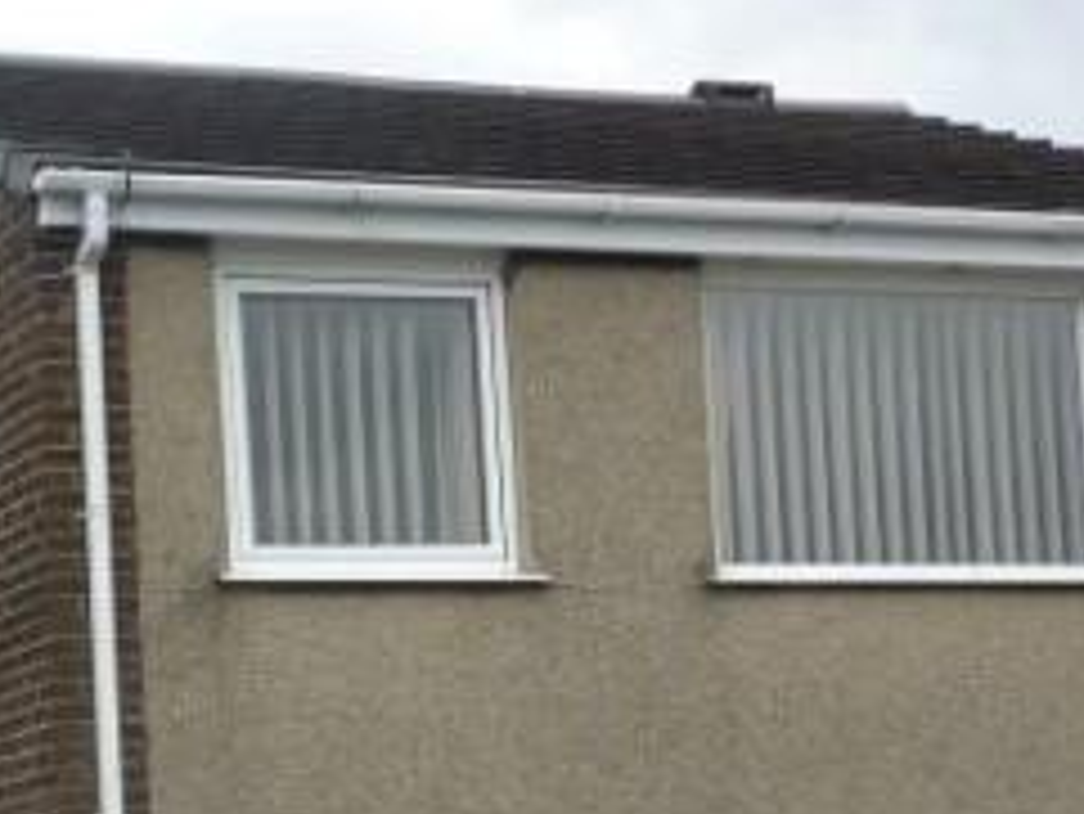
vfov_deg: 12.6
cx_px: 434
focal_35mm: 116
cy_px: 884
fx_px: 3634
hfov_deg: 16.9
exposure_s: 1/125
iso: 80
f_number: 4
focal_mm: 7.9
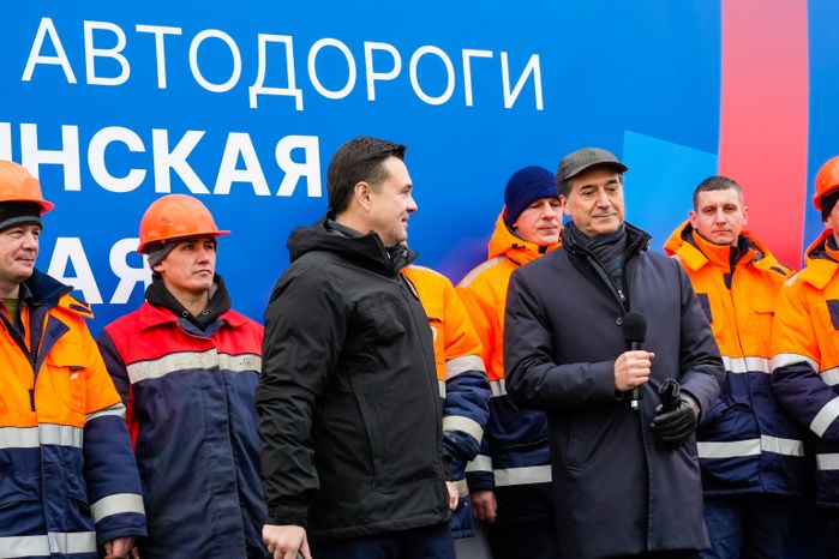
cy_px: 280
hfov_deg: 29.2
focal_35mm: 69
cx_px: 420
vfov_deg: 19.7
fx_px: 1608
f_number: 3.5
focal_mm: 46
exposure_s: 1/800
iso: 1600
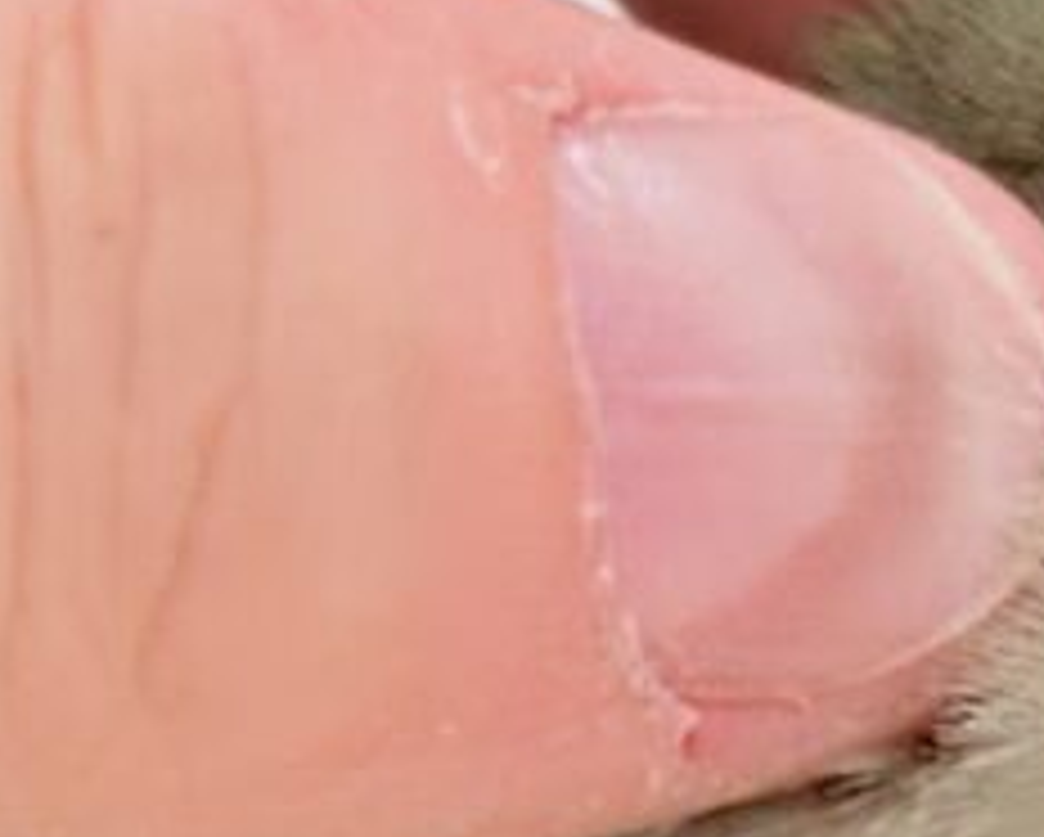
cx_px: 1724
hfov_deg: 7.2
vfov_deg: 5.9
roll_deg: -2.4
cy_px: 1102
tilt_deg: -13.4
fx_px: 8102
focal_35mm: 262
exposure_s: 1/100
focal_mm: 5.96
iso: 80
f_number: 1.6
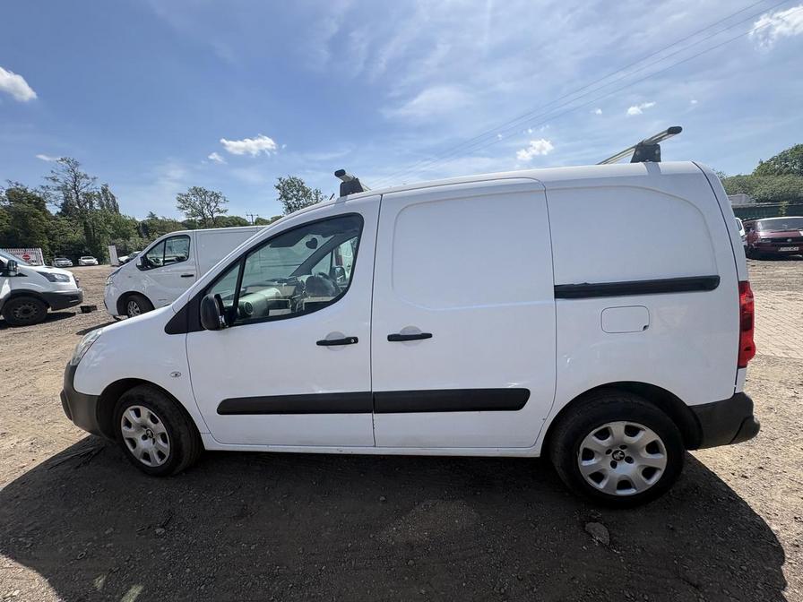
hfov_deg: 102.1
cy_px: 301
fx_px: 325
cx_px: 402
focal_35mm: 14
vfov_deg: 85.7
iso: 40
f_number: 2.2
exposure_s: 1/1567
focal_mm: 2.22
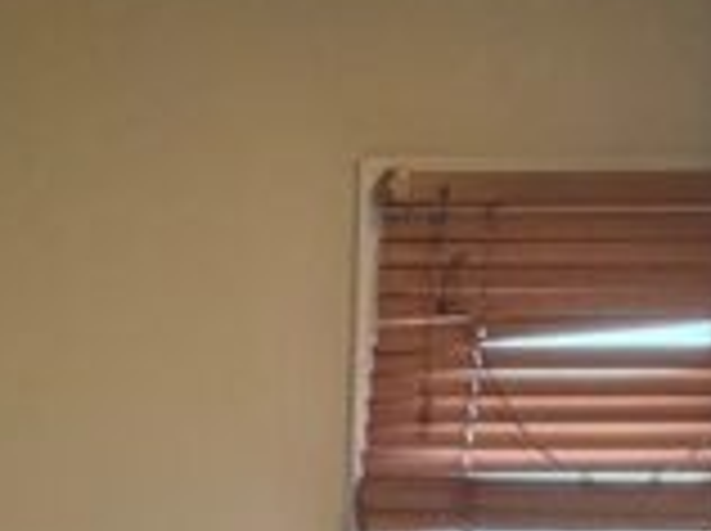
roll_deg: +1.0
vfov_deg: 18.4
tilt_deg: -4.7
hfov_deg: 25.6
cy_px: 783
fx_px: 1456
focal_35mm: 71
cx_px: -54
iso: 160
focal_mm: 2.22
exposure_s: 1/60
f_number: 2.2
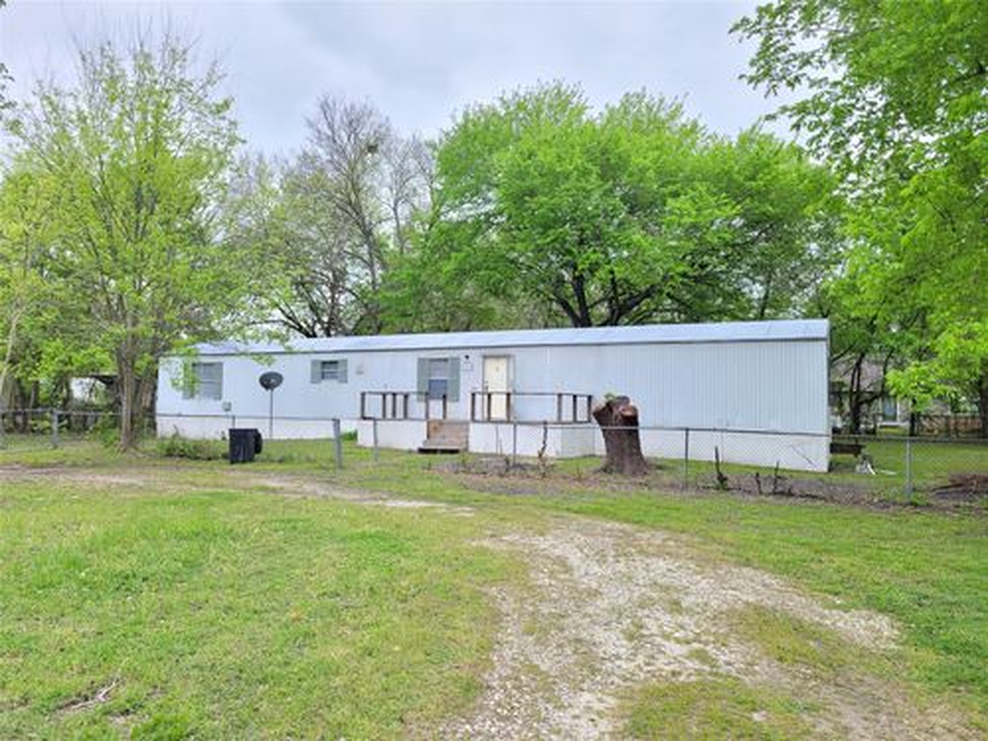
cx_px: 494
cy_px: 370
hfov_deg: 67.3
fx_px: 742
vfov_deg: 53.1
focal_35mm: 26
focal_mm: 5.4
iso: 40
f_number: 1.8
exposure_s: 1/431
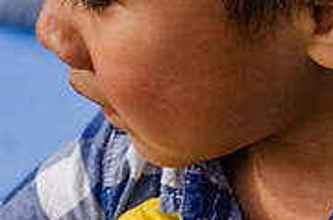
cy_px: -7
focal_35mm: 266
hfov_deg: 7.8
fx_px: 2454
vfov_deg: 5.1
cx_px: 240
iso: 140
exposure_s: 1/250
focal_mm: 55
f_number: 8
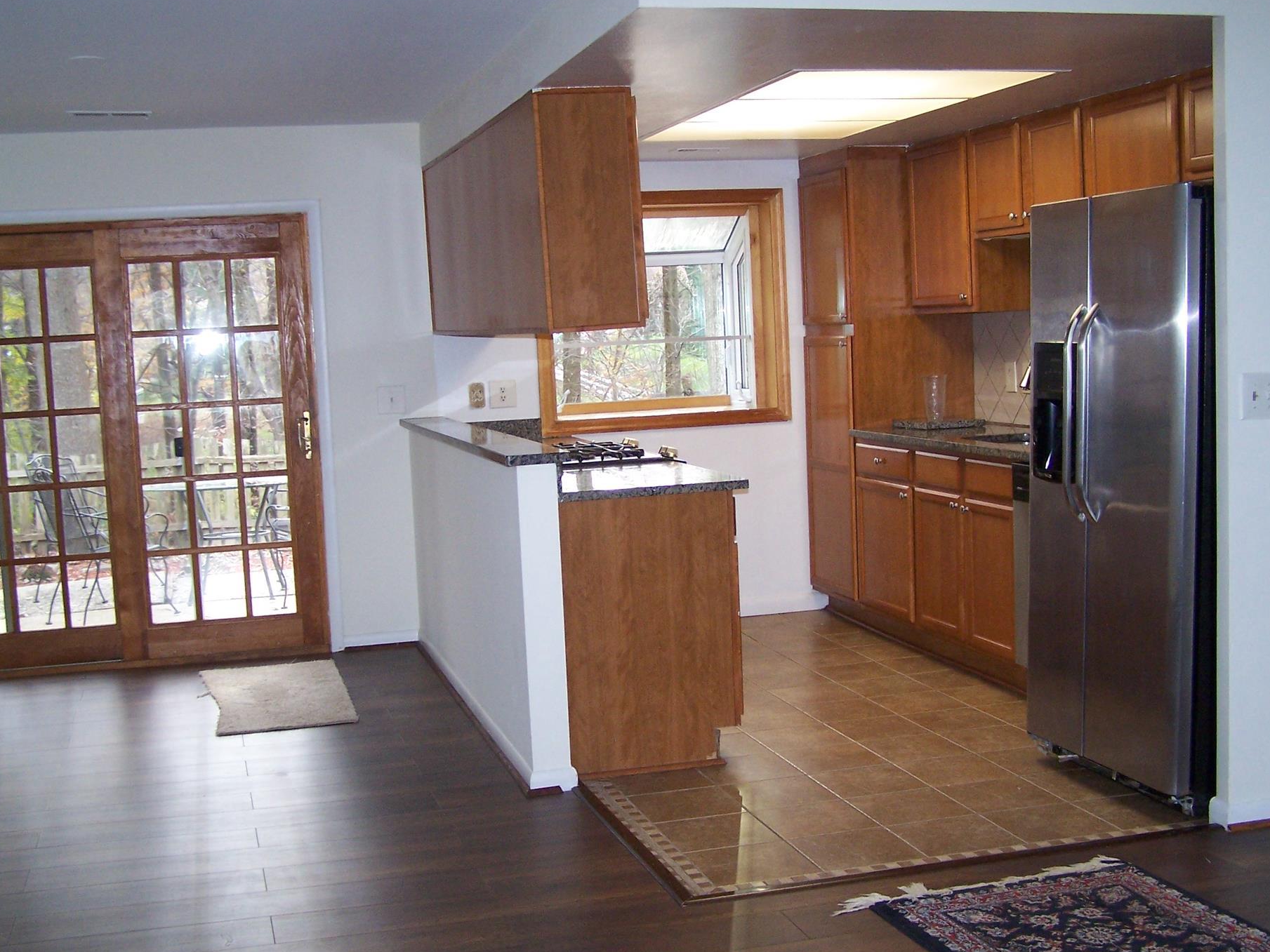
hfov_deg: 43.8
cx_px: 617
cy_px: 483
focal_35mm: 43
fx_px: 1578
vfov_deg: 33.6
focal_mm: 6.3
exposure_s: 1/60
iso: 140
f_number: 2.8
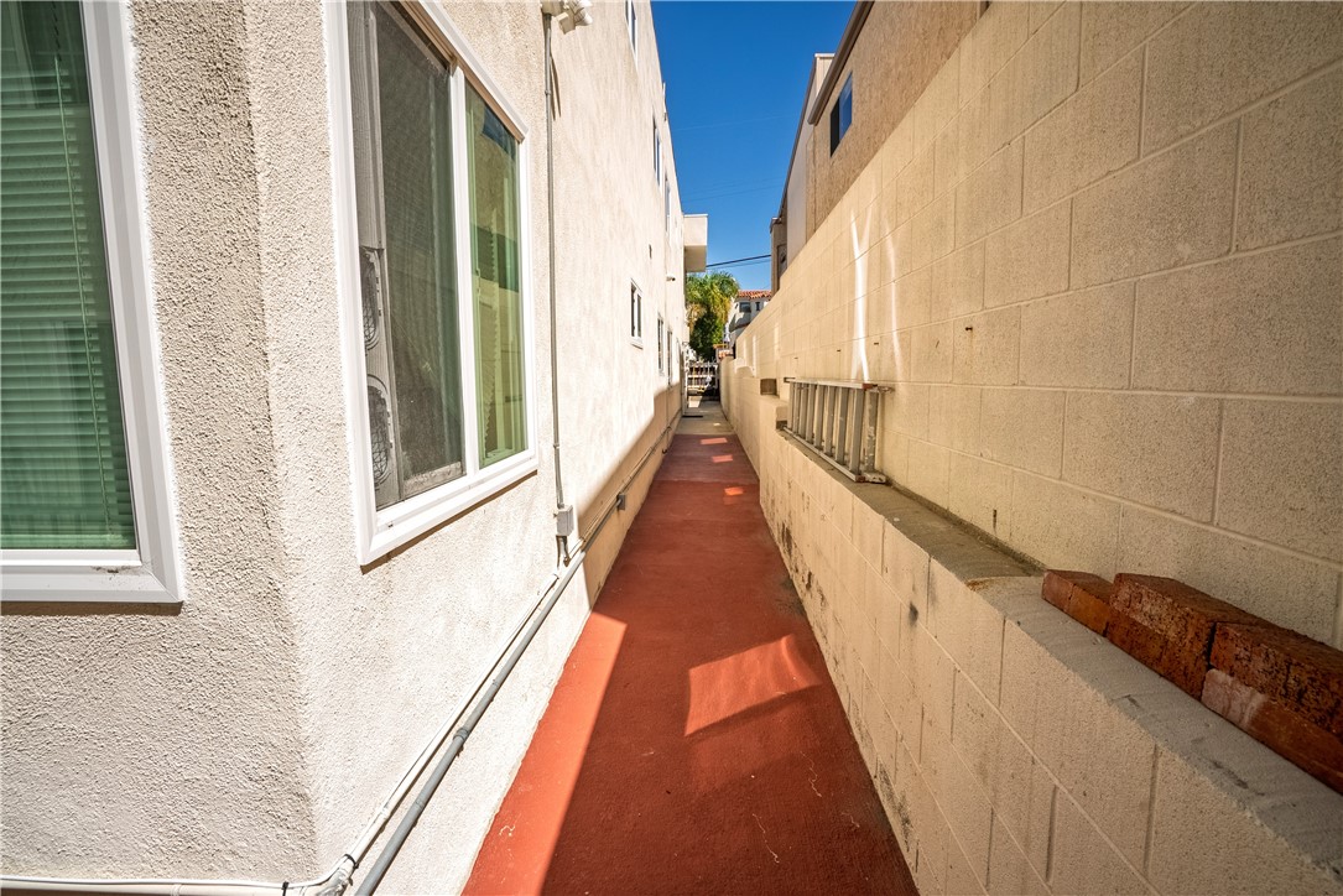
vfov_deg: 73.8
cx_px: 672
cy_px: 448
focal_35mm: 16
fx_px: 597
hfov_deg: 96.7
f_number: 11
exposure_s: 1/8000
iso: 400
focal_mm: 16
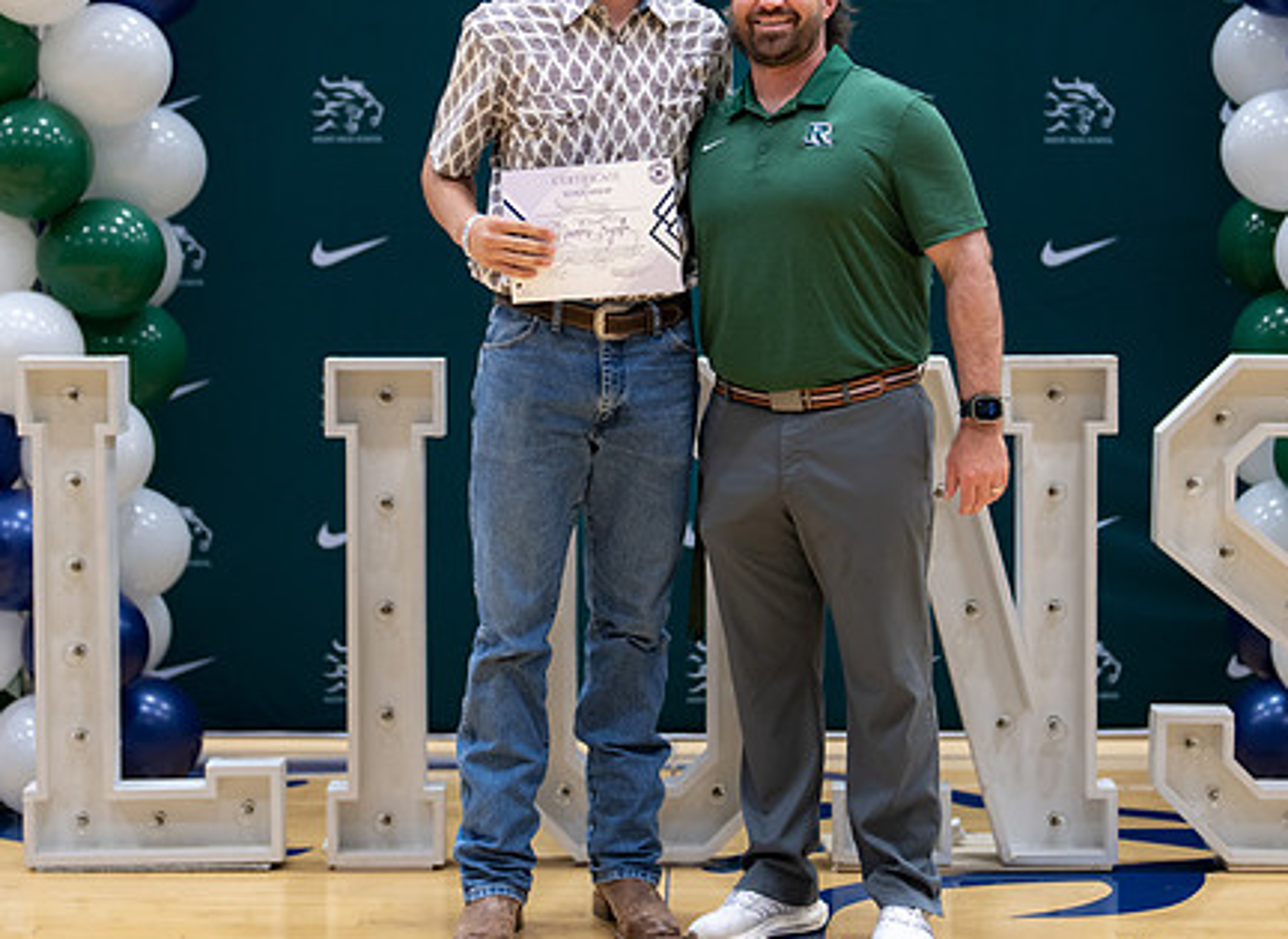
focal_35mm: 78
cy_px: 309
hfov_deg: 25.3
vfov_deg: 18.5
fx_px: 2873
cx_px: 669
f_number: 1.2
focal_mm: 50
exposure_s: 1/320
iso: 400
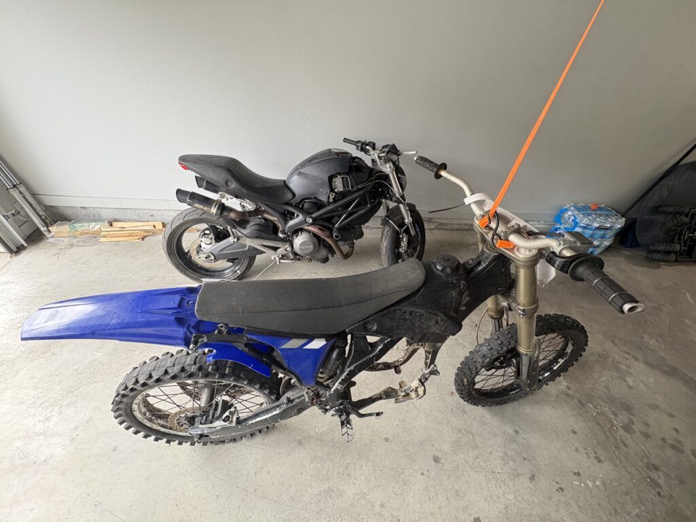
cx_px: 348
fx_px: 281
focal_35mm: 14
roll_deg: -6.8
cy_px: 261
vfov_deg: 85.7
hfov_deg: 102.1
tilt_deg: -40.8
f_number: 2.2
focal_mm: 2.22
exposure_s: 1/89
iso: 250
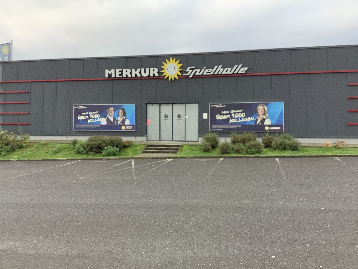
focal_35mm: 31
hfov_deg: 58.4
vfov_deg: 45.4
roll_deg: +0.0
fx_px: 321
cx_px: 179
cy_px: 134
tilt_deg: -2.1
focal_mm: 3.3
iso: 40
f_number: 2.4
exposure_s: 1/100
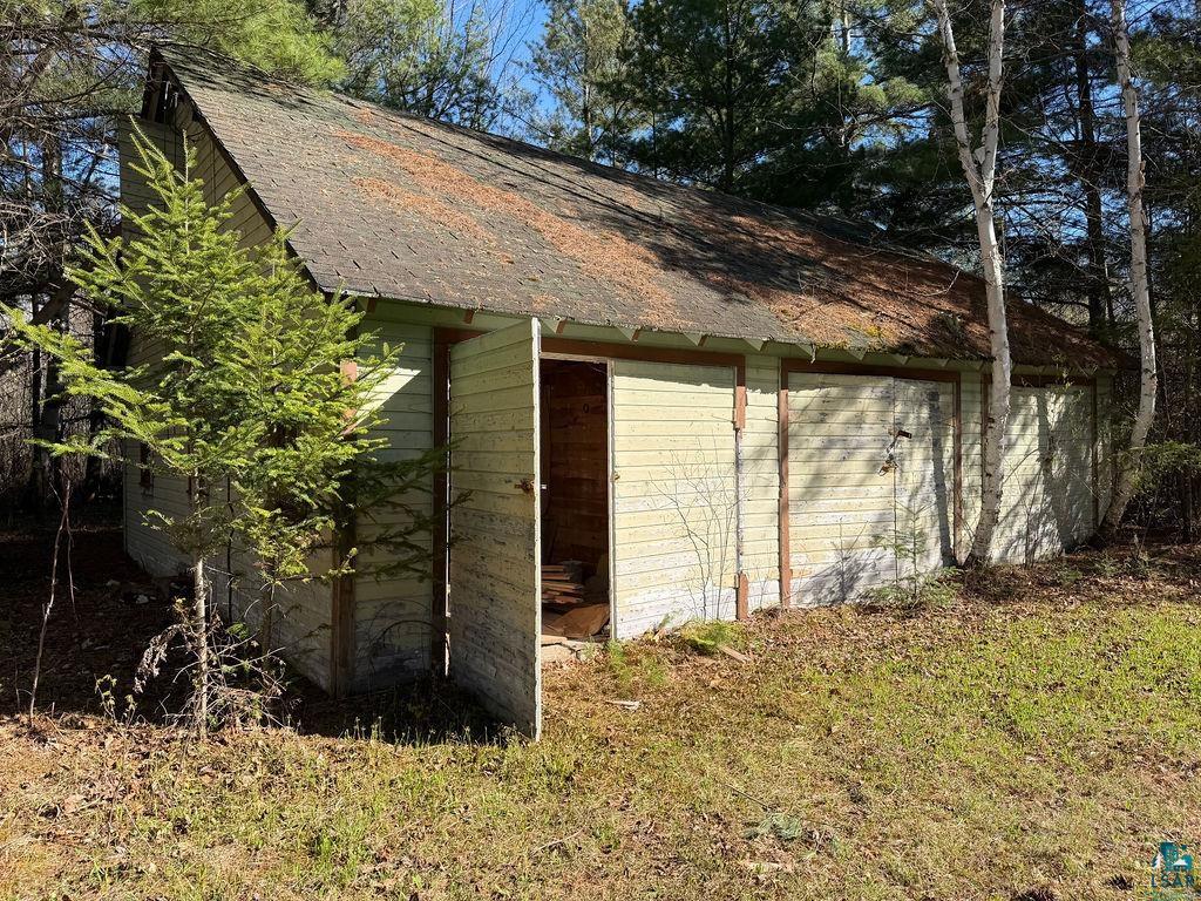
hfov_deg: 71.6
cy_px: 450
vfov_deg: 56.8
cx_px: 600
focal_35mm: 24
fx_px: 833
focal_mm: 6.76
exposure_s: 1/2169
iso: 80
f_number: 1.78
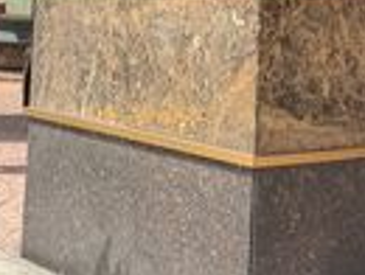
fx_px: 972
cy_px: -46
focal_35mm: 92
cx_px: 236
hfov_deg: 21.2
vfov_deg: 15.6
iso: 80
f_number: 1.78
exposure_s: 1/1812
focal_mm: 6.76
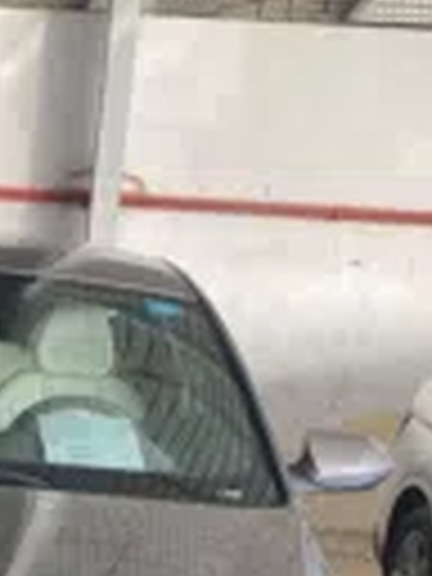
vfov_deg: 23.2
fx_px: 1348
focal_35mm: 81
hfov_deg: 17.2
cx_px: -117
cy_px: 562
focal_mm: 4.25
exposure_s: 1/121
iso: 100
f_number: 1.8
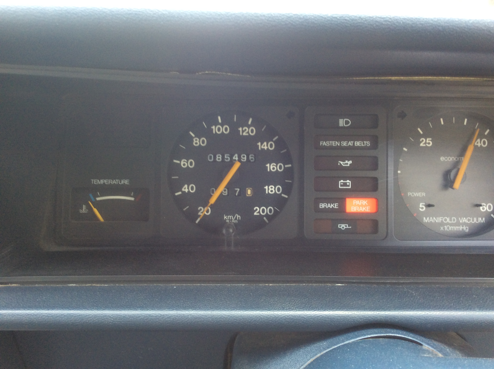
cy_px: 184
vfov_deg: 44.1
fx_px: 456
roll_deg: +0.6
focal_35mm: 32
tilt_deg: -24.4
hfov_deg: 56.9
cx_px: 247
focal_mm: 3.3
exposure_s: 1/25
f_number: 2.4
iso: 50
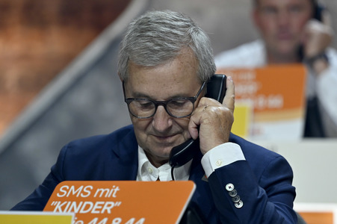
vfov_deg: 8.3
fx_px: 1543
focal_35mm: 165
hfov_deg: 12.5
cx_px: 168
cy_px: 112
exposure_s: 1/640
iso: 1600
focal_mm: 165
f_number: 2.8
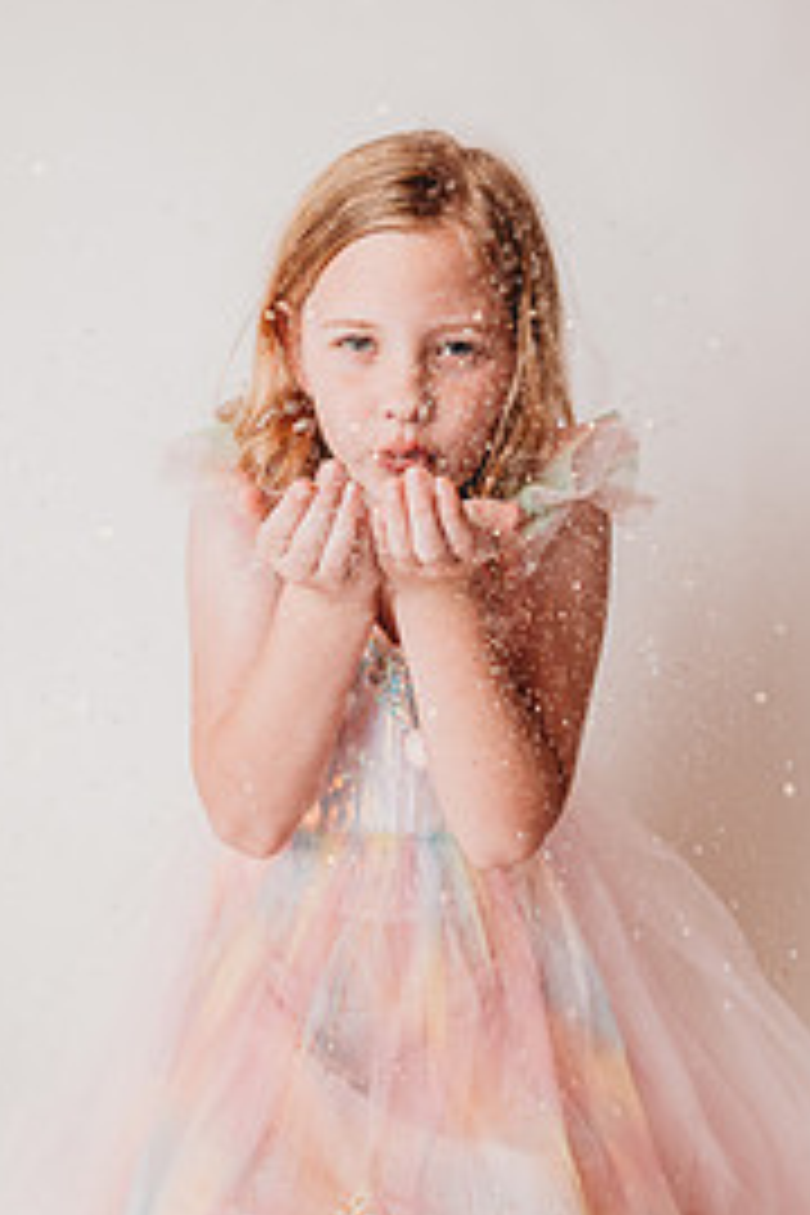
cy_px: 693
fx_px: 1350
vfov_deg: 48.3
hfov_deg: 33.3
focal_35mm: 40
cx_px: 464
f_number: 2.5
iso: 100
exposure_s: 1/160
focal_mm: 24
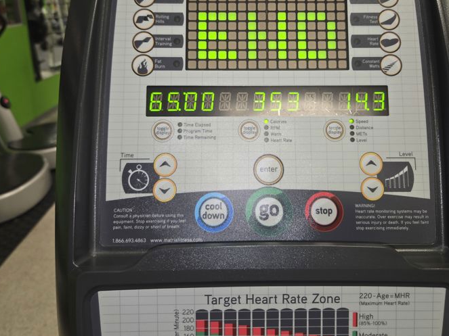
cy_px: 118
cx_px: 249
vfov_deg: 44.9
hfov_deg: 58.2
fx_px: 402
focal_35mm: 31
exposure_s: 1/60
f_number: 1.8
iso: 80
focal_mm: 5.4
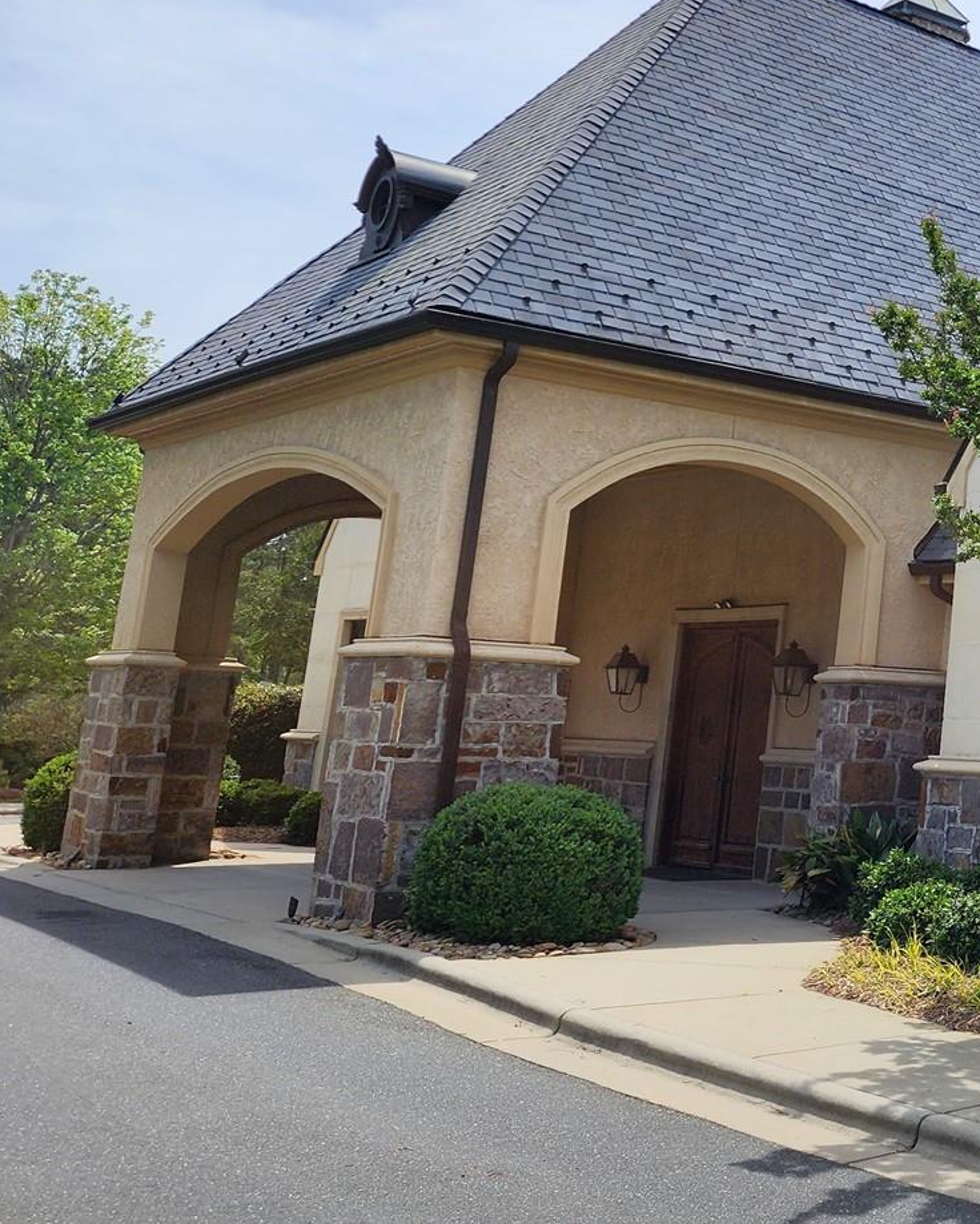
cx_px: 1253
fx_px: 1813
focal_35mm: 50
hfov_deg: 26.1
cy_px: 407
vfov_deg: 36.9
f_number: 1.8
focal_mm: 6.4
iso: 12
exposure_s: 1/1681
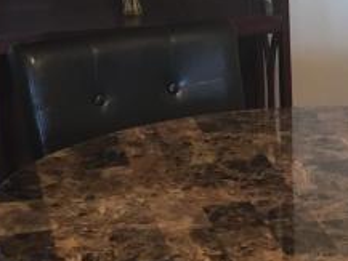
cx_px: 395
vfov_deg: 10.8
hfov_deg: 14.0
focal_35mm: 137
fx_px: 1378
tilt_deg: -15.6
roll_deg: +0.6
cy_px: 93
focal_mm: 4.15
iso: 64
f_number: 2.2
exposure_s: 1/30
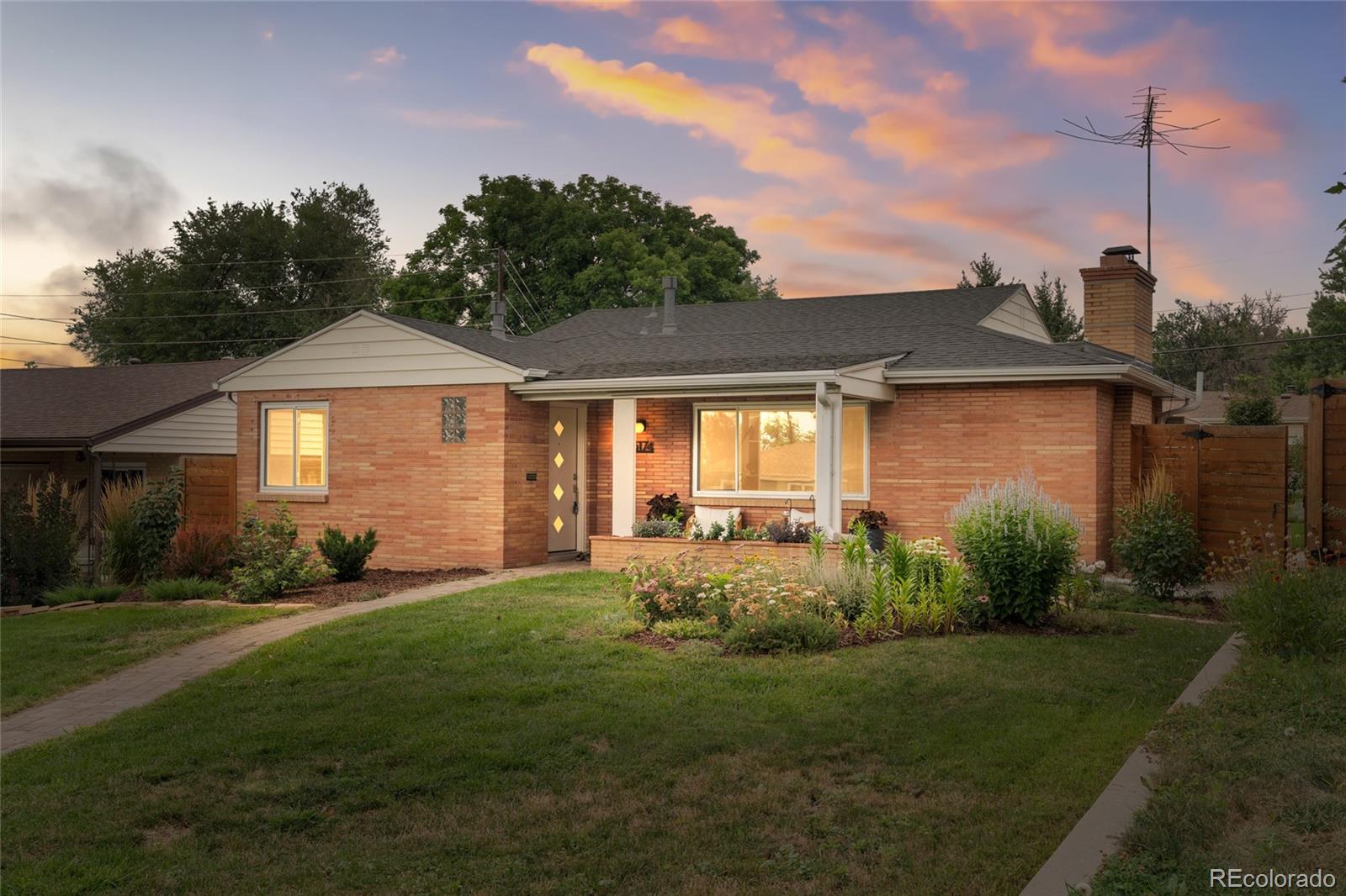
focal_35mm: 35
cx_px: 673
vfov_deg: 37.8
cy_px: 448
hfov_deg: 54.4
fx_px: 1308
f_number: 8
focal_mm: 35
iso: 160
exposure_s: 1/50
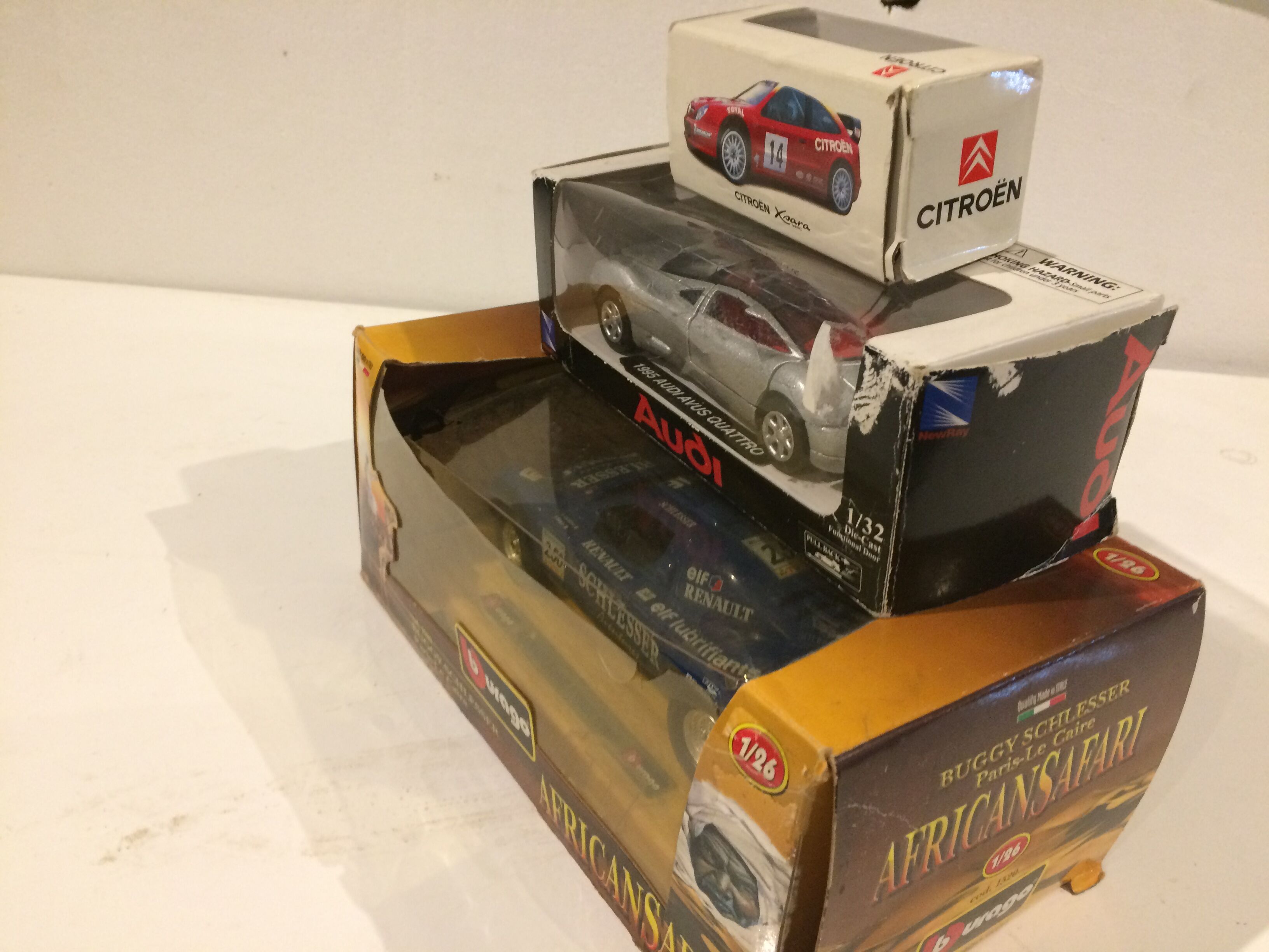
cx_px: 634
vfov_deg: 48.2
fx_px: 1063
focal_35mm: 29
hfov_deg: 61.7
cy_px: 476
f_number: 2.2
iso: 250
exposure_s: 1/33
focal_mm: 4.15
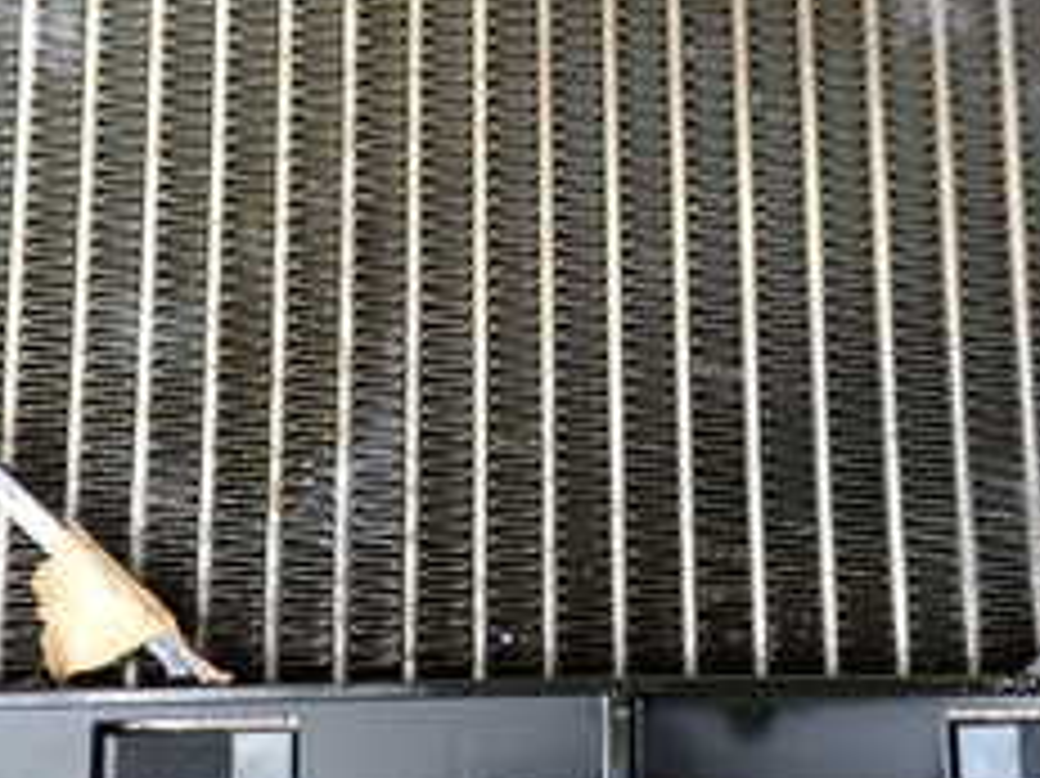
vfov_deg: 22.2
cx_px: 590
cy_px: 126
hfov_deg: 29.8
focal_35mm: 65
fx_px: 1952
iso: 100
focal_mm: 4.5
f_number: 2
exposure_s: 1/80
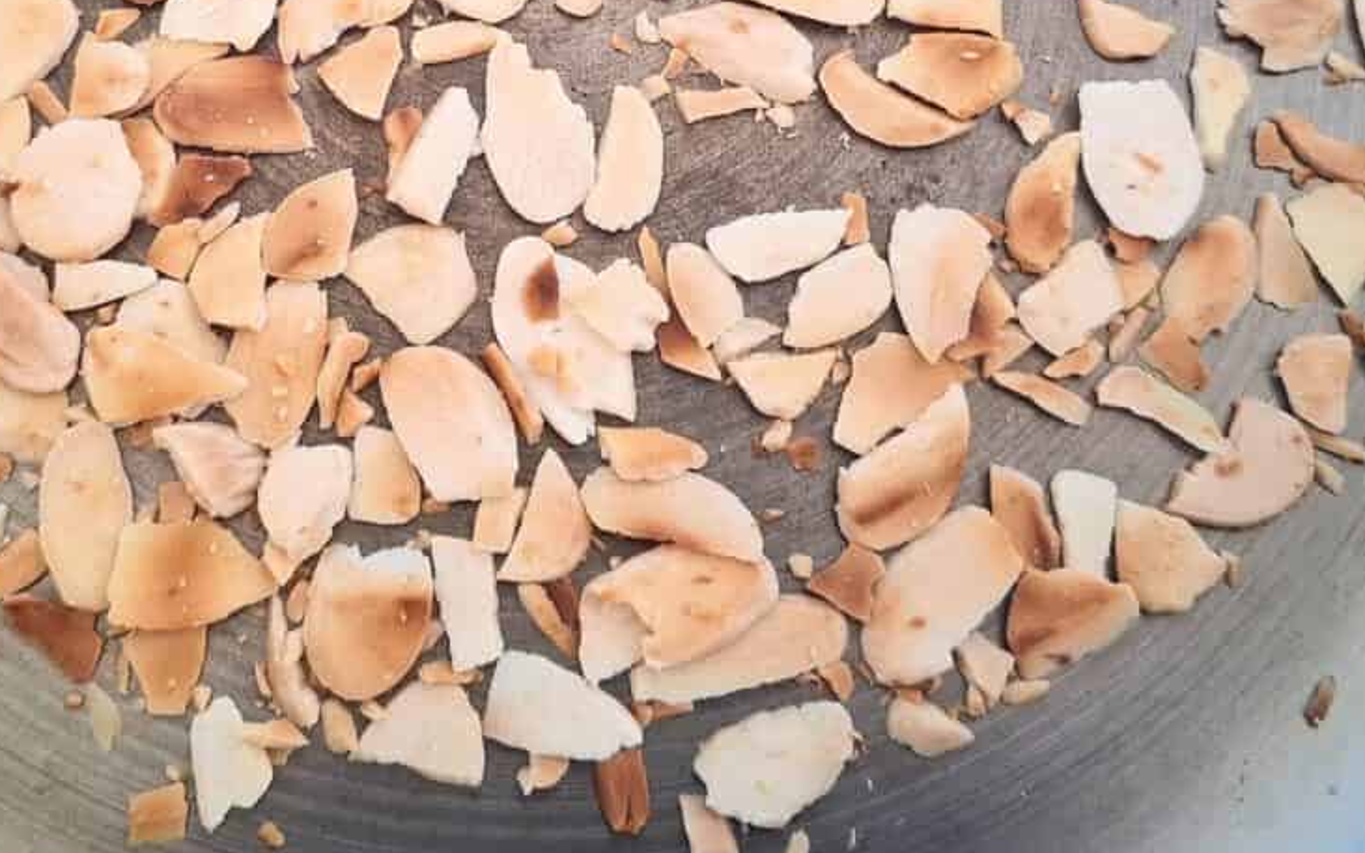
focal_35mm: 52
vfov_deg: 23.8
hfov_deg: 38.6
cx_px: 504
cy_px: -10
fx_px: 1935
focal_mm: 5.54
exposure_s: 1/33
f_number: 1.8
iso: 250
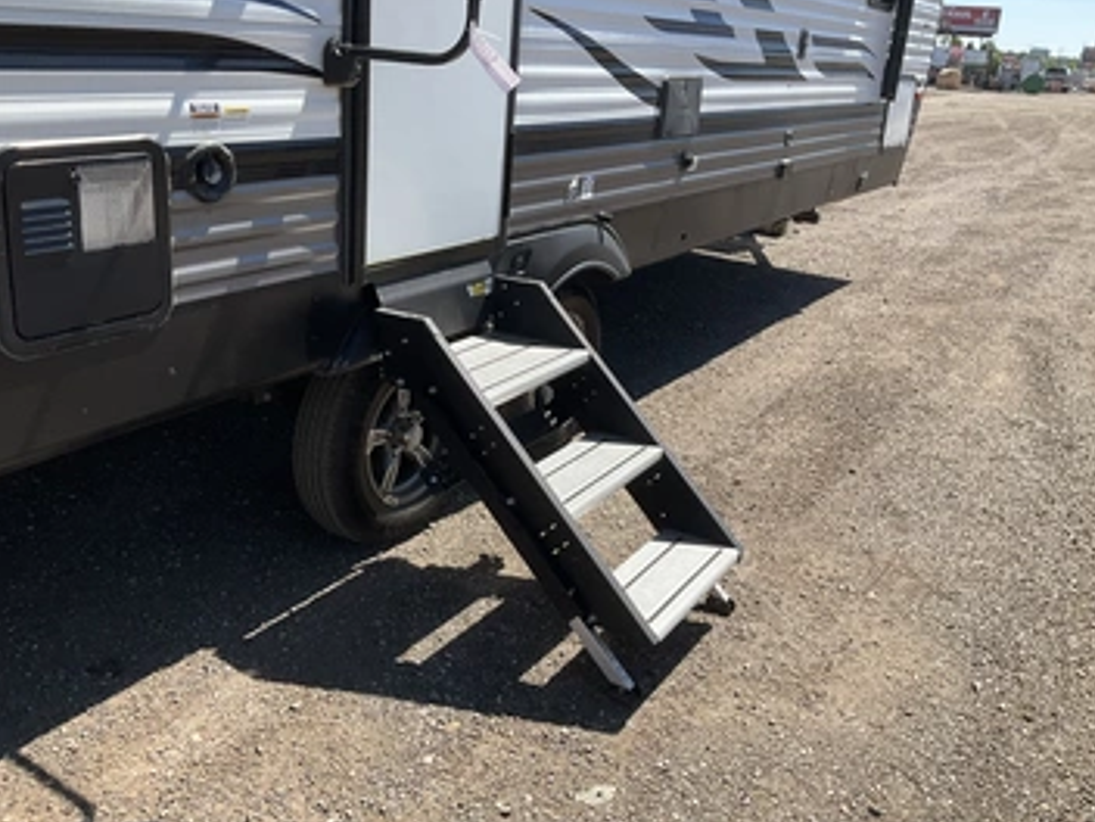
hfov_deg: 55.3
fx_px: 1044
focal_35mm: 33
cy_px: 386
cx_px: 510
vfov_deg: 42.9
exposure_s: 1/1195
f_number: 1.8
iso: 25
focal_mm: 3
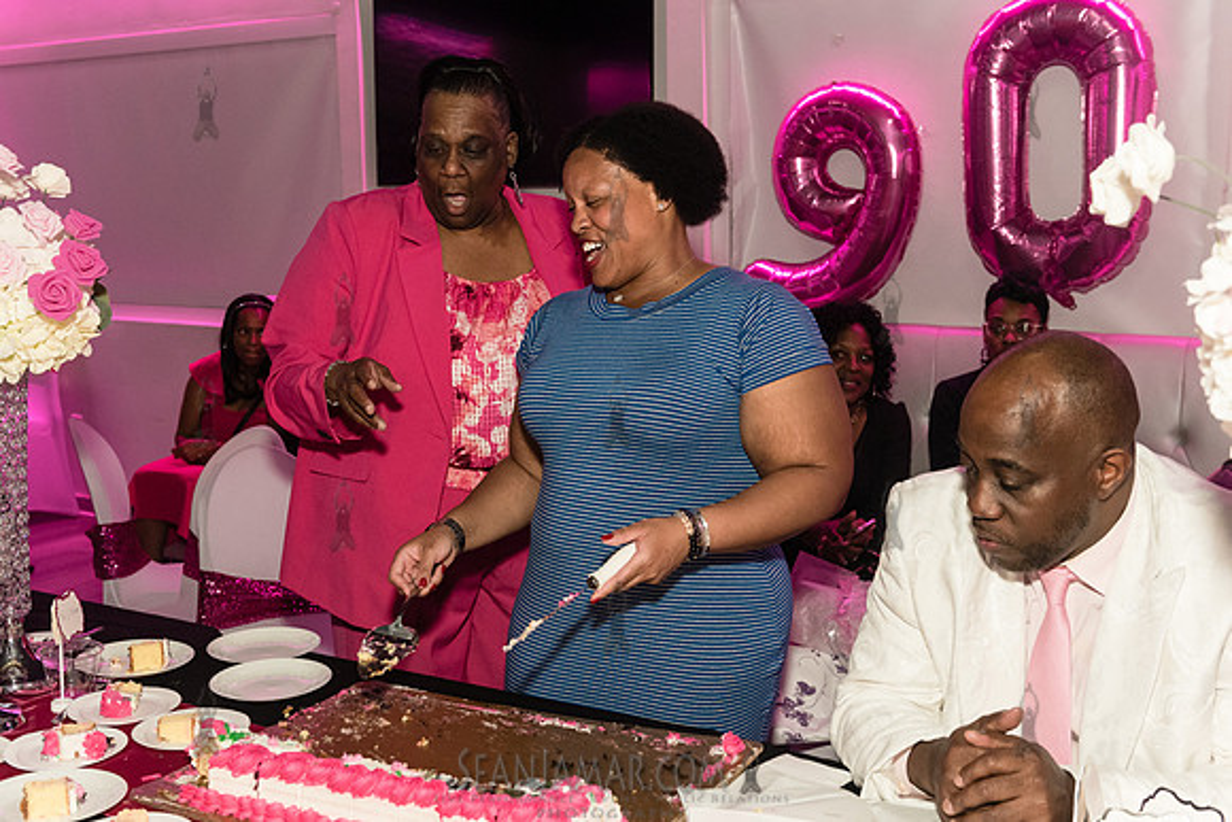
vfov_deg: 30.5
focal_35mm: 44
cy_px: 411
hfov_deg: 44.5
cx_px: 616
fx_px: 1506
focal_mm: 44
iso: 4000
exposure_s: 1/200
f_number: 4.5
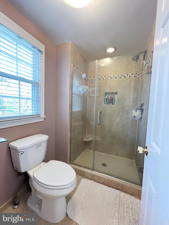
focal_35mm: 13
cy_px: 112
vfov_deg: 106.2
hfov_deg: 89.9
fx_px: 85
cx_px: 84
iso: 200
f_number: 1.8
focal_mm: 1.57
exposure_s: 1/60
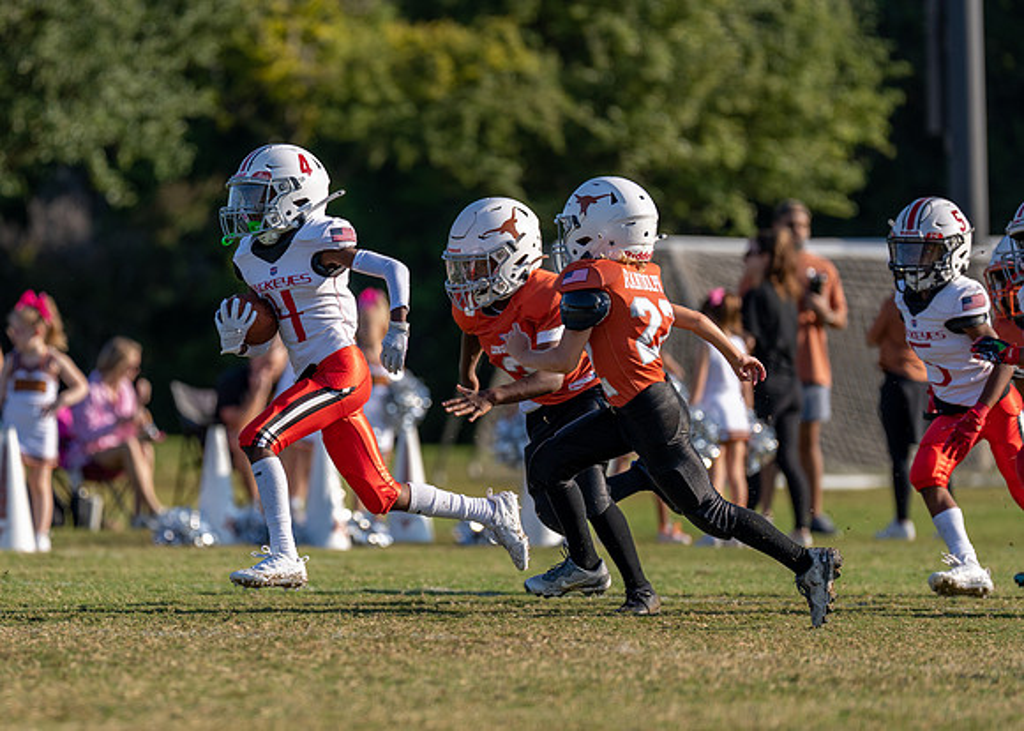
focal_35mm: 316
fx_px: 9184
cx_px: 368
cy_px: 384
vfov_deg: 4.6
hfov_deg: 6.4
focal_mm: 200
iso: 100
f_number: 2.8
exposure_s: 1/1600
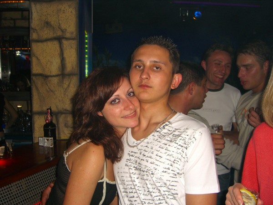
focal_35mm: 38
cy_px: 102
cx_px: 136
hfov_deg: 49.0
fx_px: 300
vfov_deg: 37.7
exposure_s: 1/60
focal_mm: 7.9
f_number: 2.8
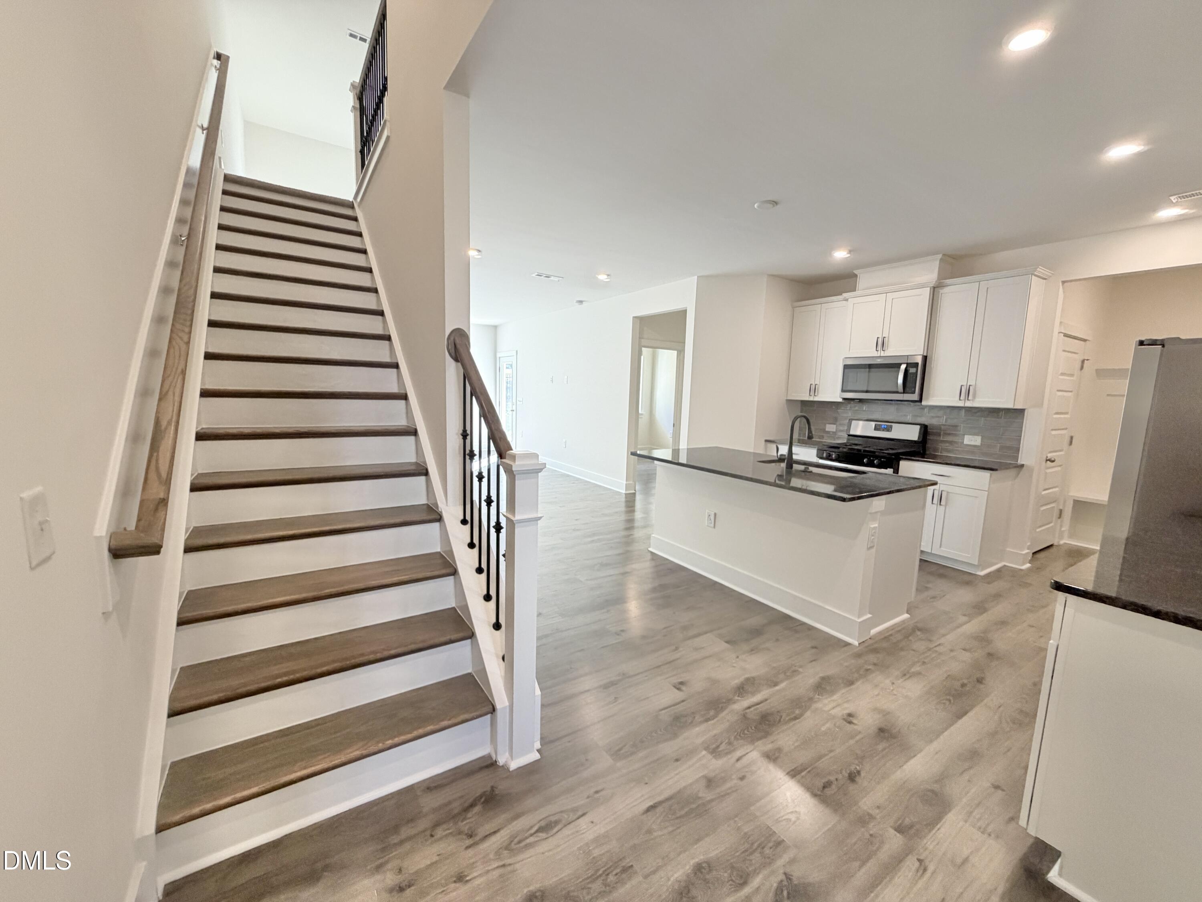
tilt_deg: -7.9
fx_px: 486
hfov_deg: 102.1
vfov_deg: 85.7
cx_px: 601
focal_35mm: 14
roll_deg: -3.1
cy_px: 451
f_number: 2.2
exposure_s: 1/120
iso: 320
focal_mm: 2.22
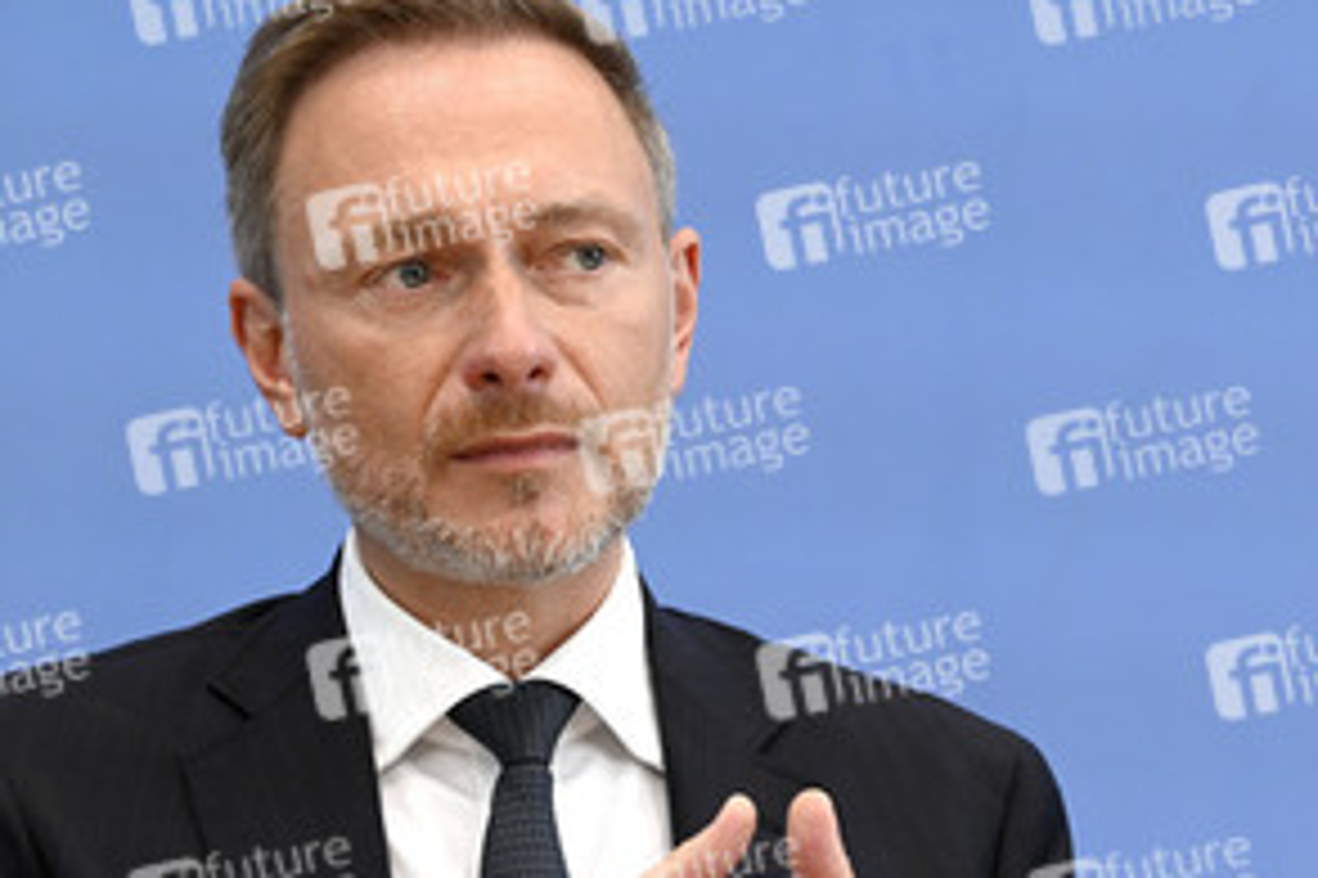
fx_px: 6879
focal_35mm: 188
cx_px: 753
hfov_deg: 10.9
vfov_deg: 7.3
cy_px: 554
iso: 3200
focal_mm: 122
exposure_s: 1/640
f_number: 5.6
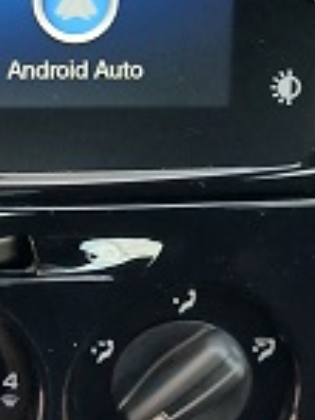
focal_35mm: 146
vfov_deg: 13.5
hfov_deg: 10.0
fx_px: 1771
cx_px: -40
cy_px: 187
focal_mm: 3.98
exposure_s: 1/50
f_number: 1.8
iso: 160
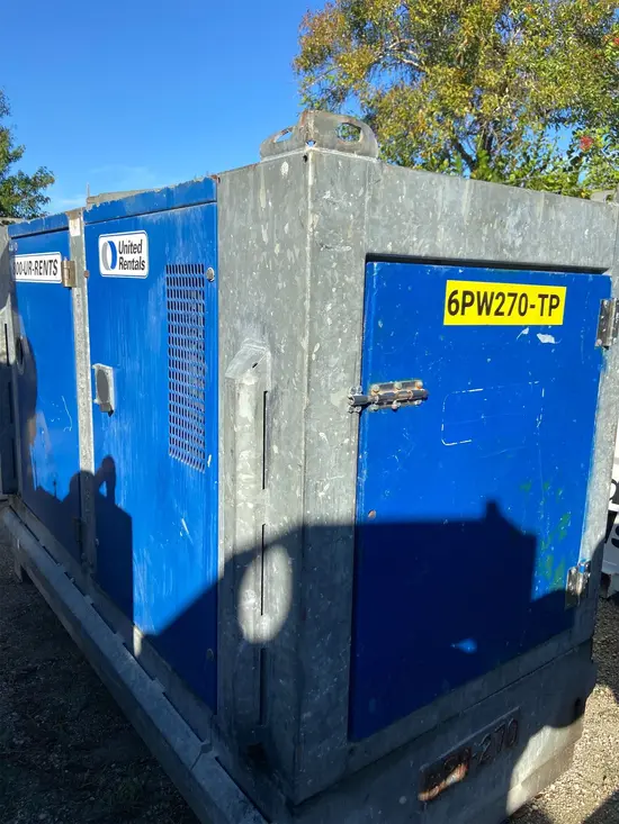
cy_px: 412
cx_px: 310
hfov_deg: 53.1
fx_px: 620
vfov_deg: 67.3
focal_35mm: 26
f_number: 1.8
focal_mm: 4.25
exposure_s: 1/2222
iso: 32
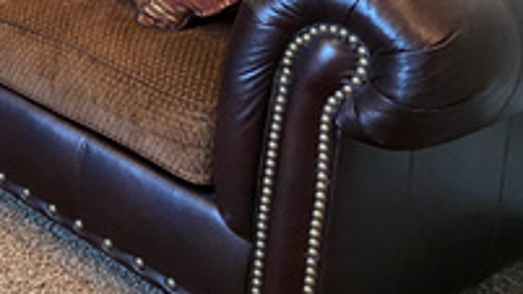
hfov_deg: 20.0
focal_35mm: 90
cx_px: -294
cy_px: -255
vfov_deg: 12.2
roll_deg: -3.0
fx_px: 1248
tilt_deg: -9.2
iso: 250
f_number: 1.8
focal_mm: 4.25
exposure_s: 1/60
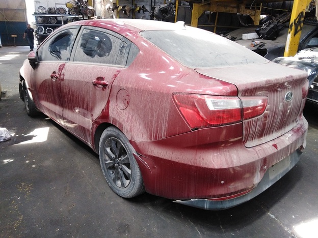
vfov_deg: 53.1
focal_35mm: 26
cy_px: 119
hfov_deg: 67.3
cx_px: 159
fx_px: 239
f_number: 2.2
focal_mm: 3.46
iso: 250
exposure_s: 1/33.3
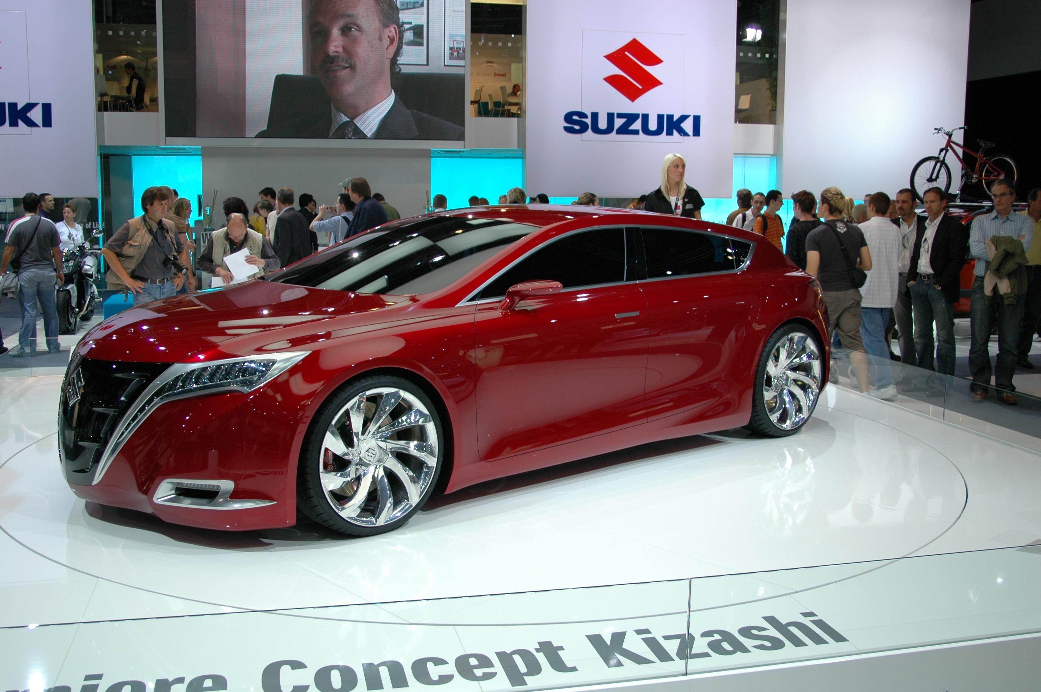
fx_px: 1083
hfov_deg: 51.3
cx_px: 520
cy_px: 346
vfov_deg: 35.4
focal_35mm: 38
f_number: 5
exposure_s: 1/100
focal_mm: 25
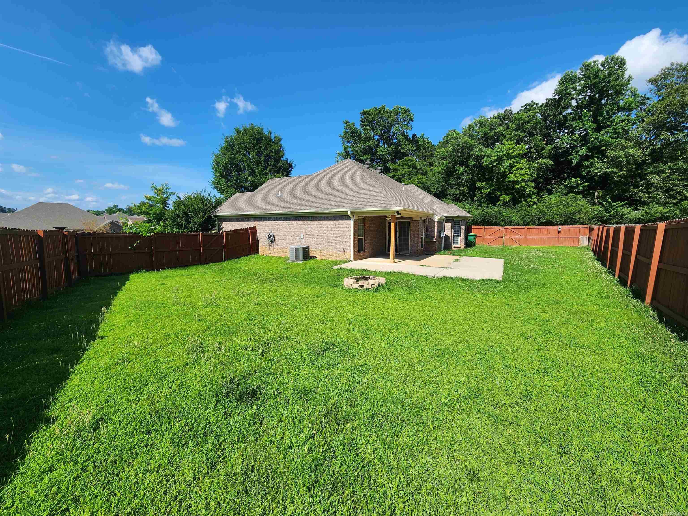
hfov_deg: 106.2
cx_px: 344
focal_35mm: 13
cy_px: 258
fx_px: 258
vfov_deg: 89.9
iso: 50
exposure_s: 1/1809
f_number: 2.2
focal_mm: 2.2
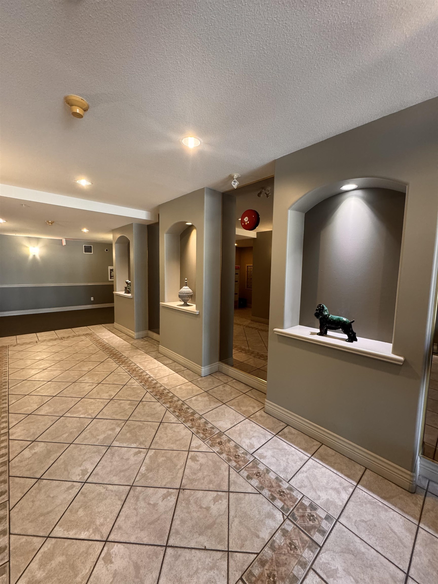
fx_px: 236
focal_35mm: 14
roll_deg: -2.0
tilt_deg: -3.7
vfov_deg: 102.1
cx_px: 219
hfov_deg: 85.7
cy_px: 292
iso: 400
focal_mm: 2.22
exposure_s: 1/60
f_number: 2.2
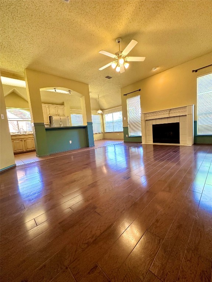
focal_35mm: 14
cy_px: 141
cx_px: 106
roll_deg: +4.1
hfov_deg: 85.7
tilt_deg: -5.1
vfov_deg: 102.1
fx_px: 114
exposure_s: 1/120
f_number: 2.2
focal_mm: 2.22
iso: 250
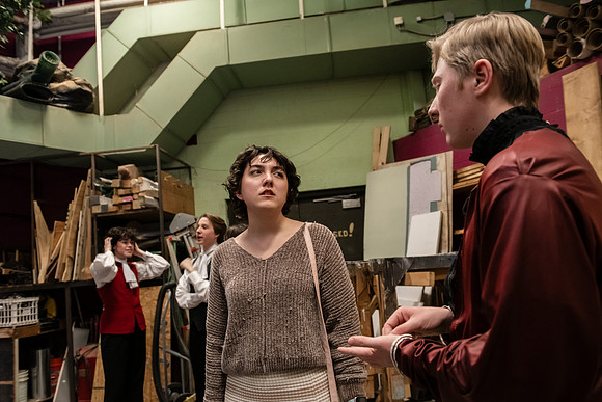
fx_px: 468
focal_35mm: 28
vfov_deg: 46.4
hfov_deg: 65.5
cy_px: 201
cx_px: 301
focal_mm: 28
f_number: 4
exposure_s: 1/60
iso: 3200
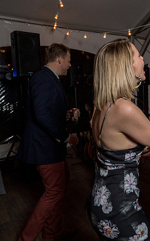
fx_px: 216
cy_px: 98
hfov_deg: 34.6
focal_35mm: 33
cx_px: 152
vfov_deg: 57.8
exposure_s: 1/200
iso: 2000
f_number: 5.6
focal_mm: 18
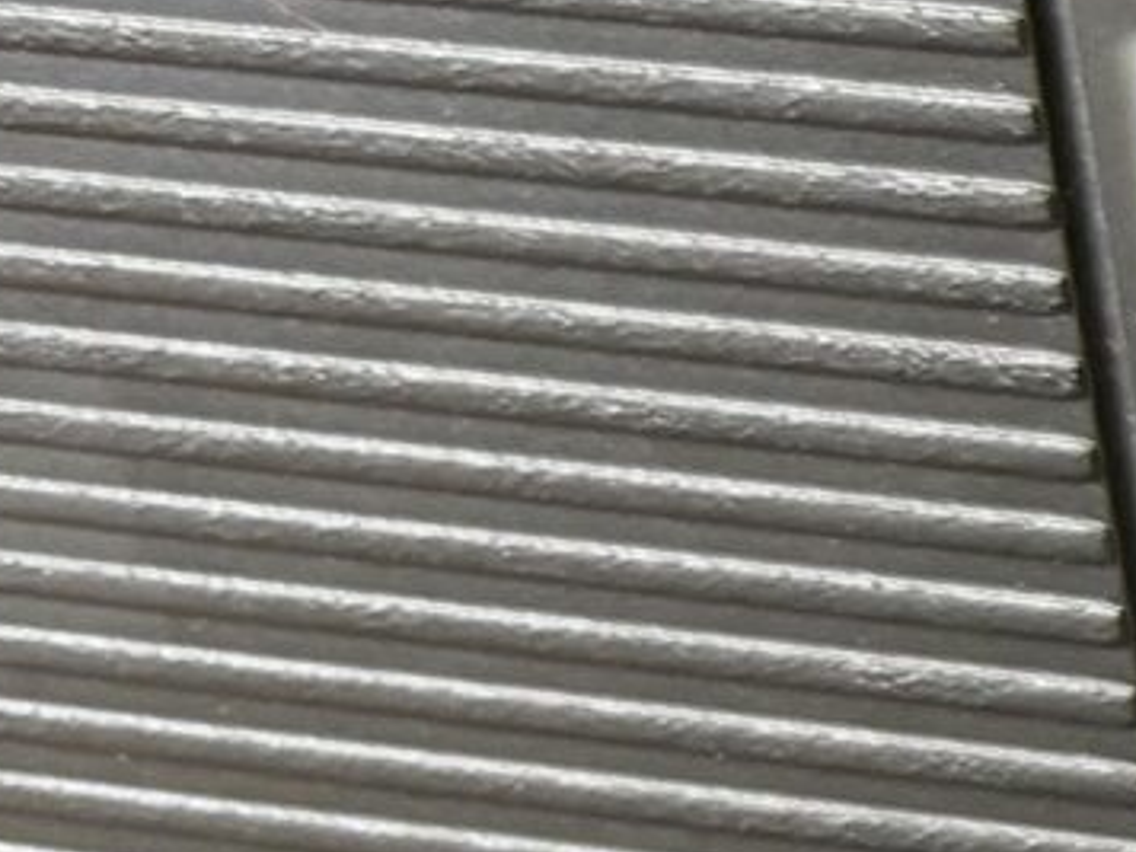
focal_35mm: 187
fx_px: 6137
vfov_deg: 7.9
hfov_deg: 8.0
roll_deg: -0.1
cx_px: 4037
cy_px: 820
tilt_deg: -20.5
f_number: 1.6
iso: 160
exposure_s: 1/50
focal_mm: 5.96
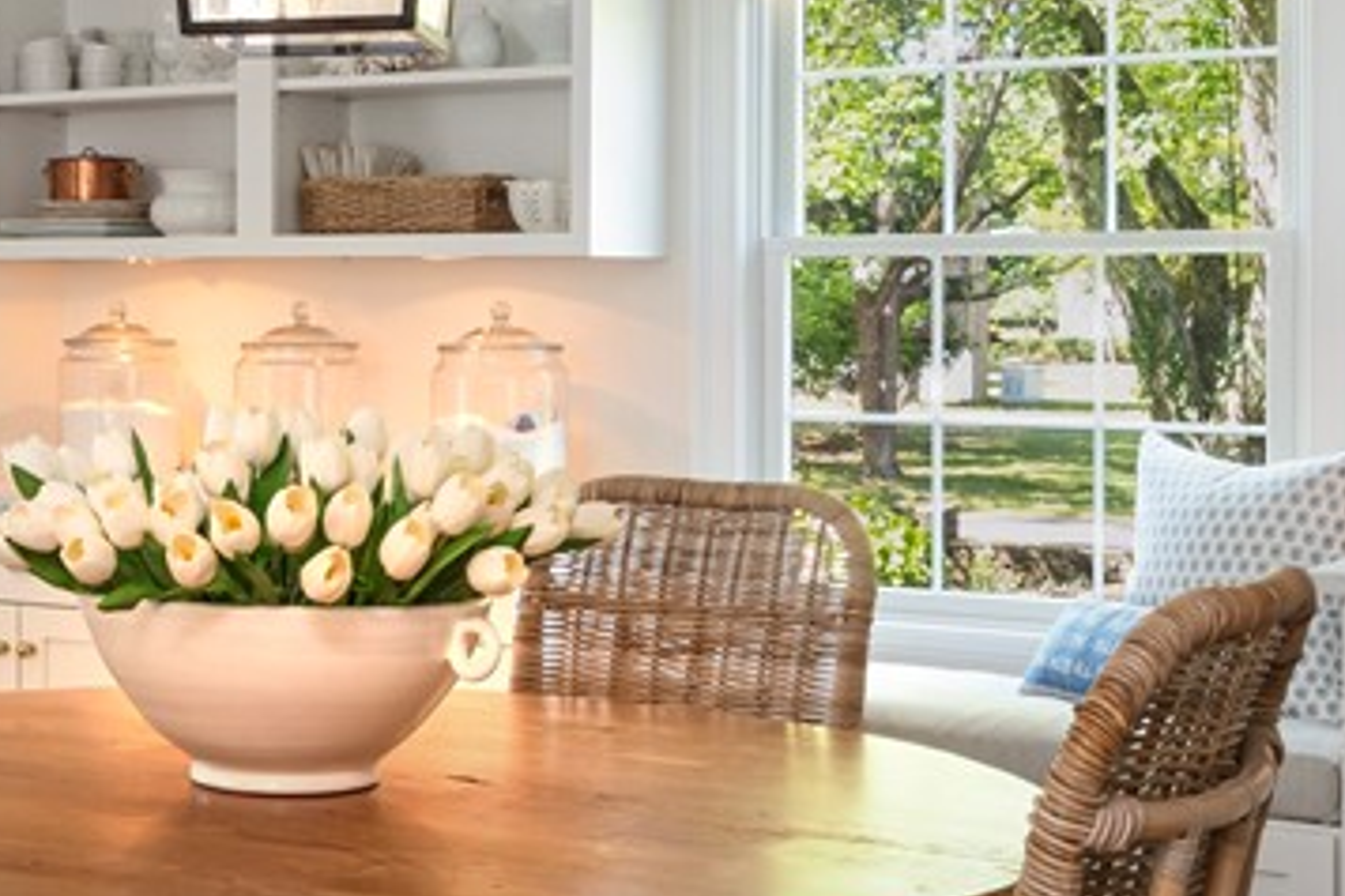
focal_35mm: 69
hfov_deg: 28.7
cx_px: 237
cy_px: 305
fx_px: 2560
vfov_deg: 19.8
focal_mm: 15
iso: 400
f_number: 10
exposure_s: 1/2
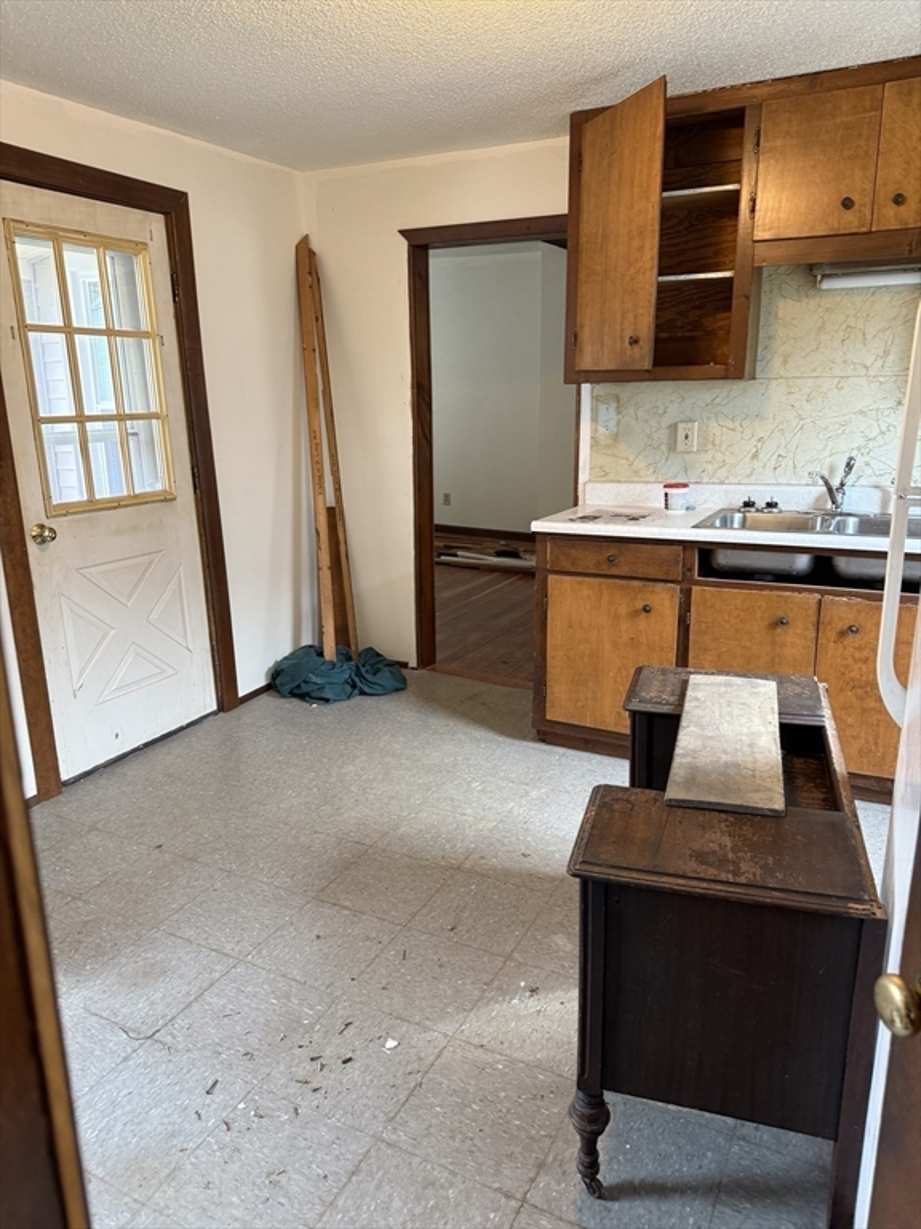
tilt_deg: -14.9
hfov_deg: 56.8
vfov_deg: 71.6
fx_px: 851
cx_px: 460
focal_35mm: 24
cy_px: 614
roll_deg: -0.1
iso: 200
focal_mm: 6.76
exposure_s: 1/60
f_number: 1.78
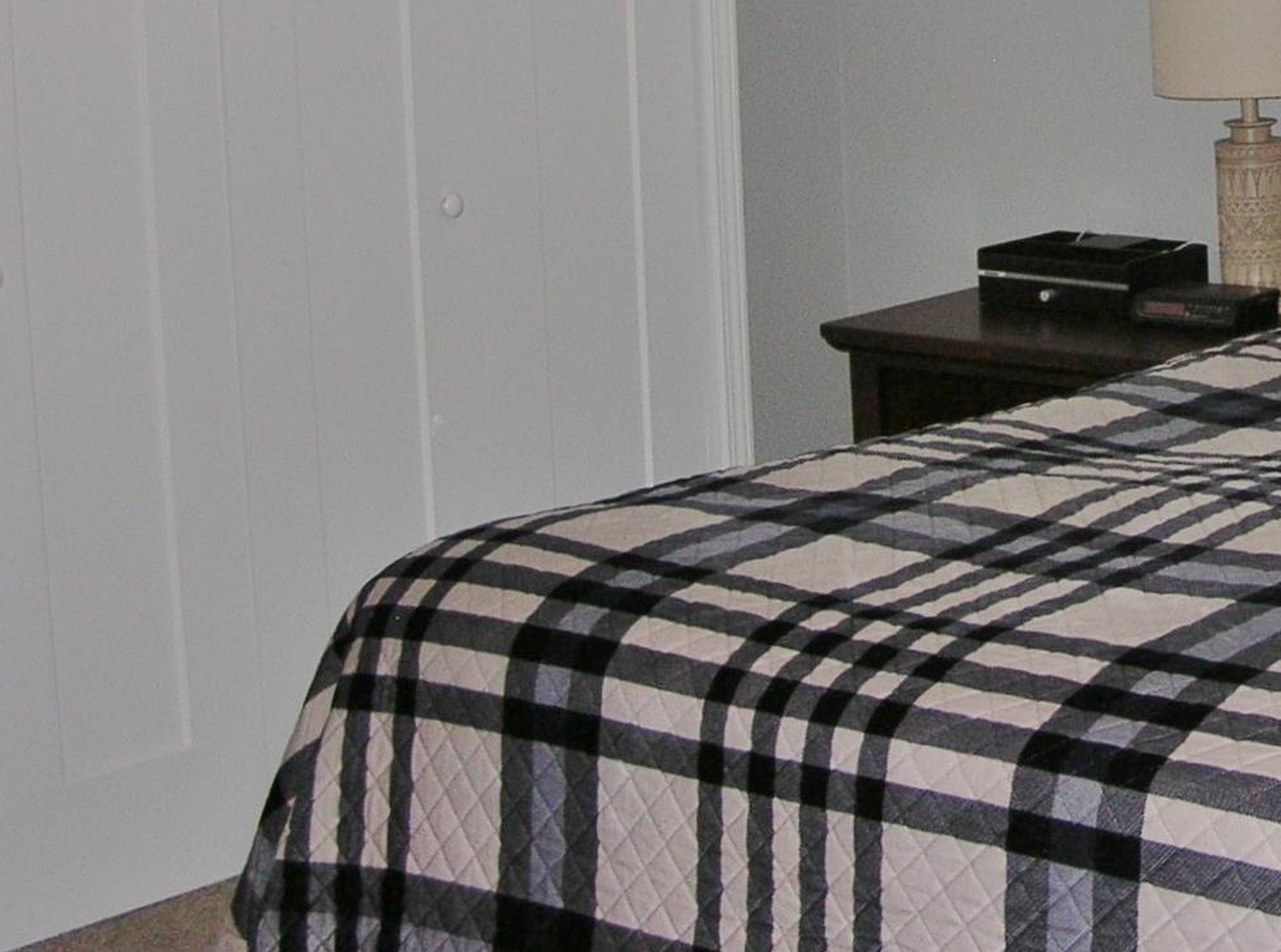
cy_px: 78
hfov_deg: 22.6
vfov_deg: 17.6
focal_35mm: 82
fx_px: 3025
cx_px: 1403
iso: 50
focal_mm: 6
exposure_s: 1/60.1
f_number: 2.7
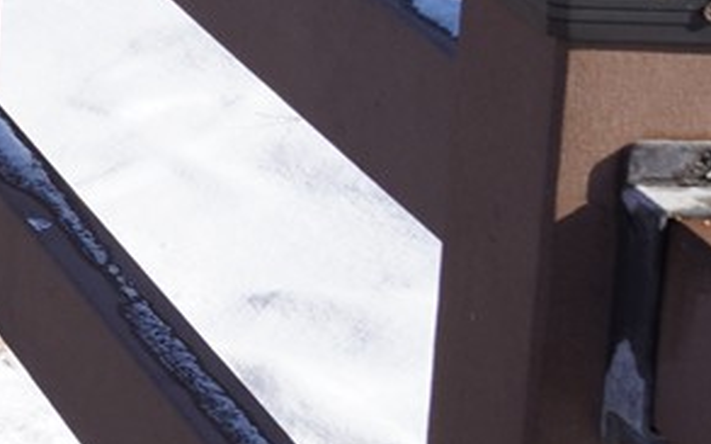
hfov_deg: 8.1
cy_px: -410
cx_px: -1279
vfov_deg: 5.6
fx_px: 4456
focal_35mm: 230
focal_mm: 33
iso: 100
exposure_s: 1/100
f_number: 13
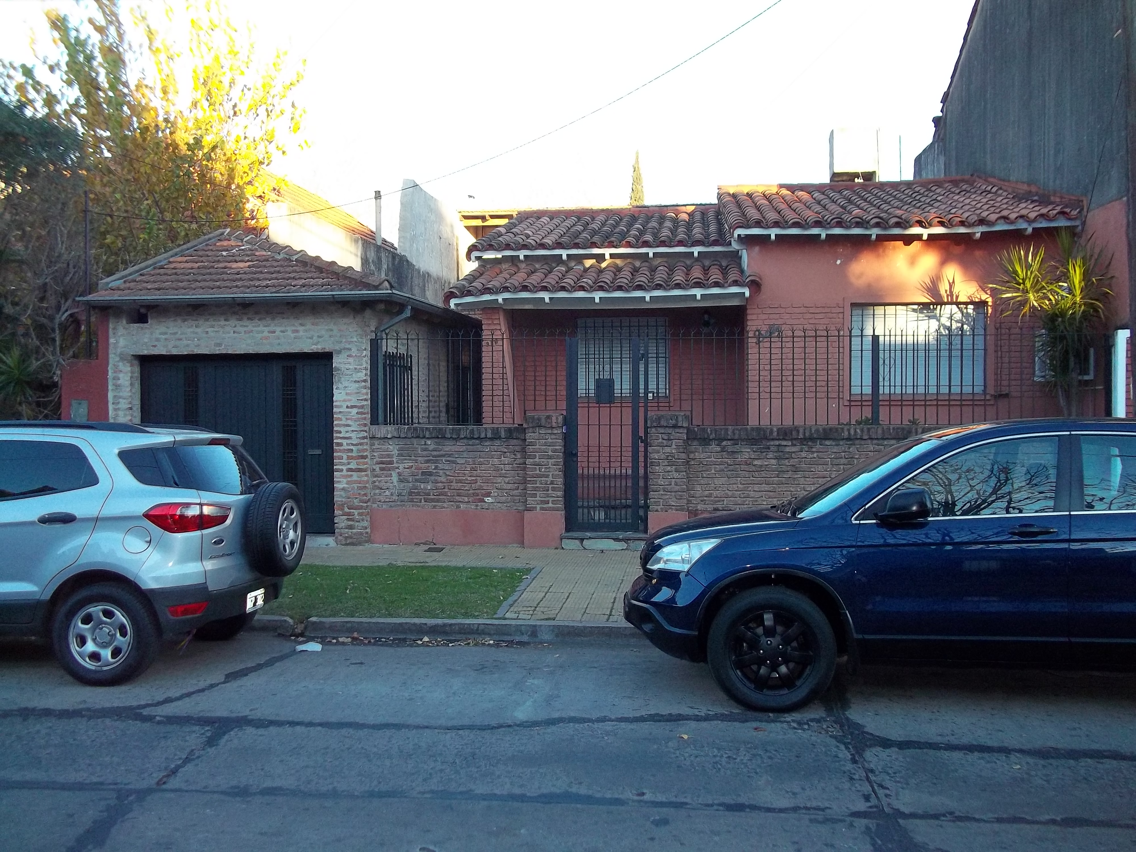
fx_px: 1050
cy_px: 426
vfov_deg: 44.2
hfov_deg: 56.8
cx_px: 568
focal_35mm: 32
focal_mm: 5.7
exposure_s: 1/200
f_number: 2.9
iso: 160
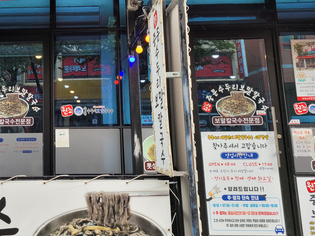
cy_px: 71
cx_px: 74
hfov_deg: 45.0
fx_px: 364
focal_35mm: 40
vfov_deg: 35.5
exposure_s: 1/245
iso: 40
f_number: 1.8
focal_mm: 5.4
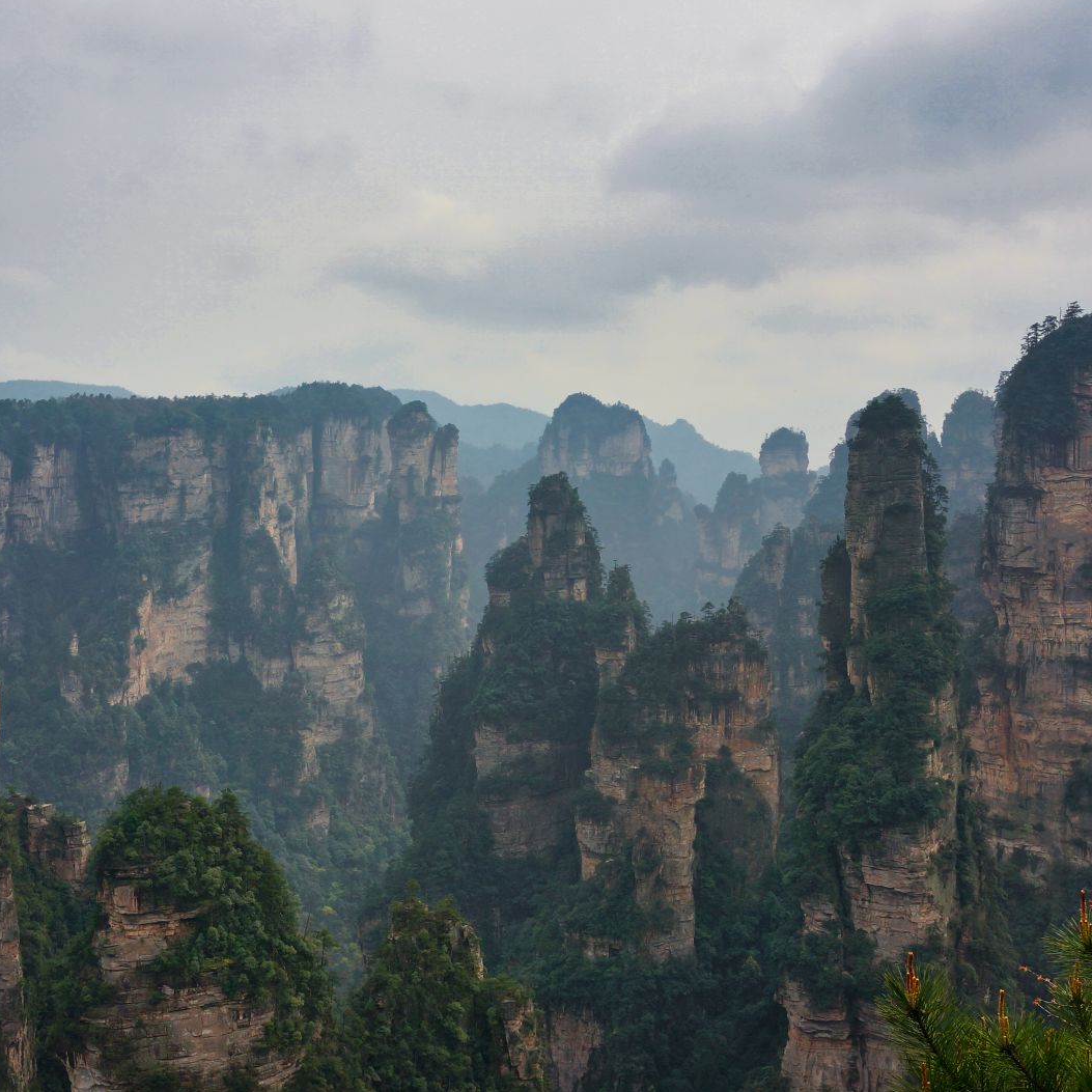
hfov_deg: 41.2
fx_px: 1451
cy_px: 543
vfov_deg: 41.3
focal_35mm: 41
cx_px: 511
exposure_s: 1/200
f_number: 10
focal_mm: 21
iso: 100
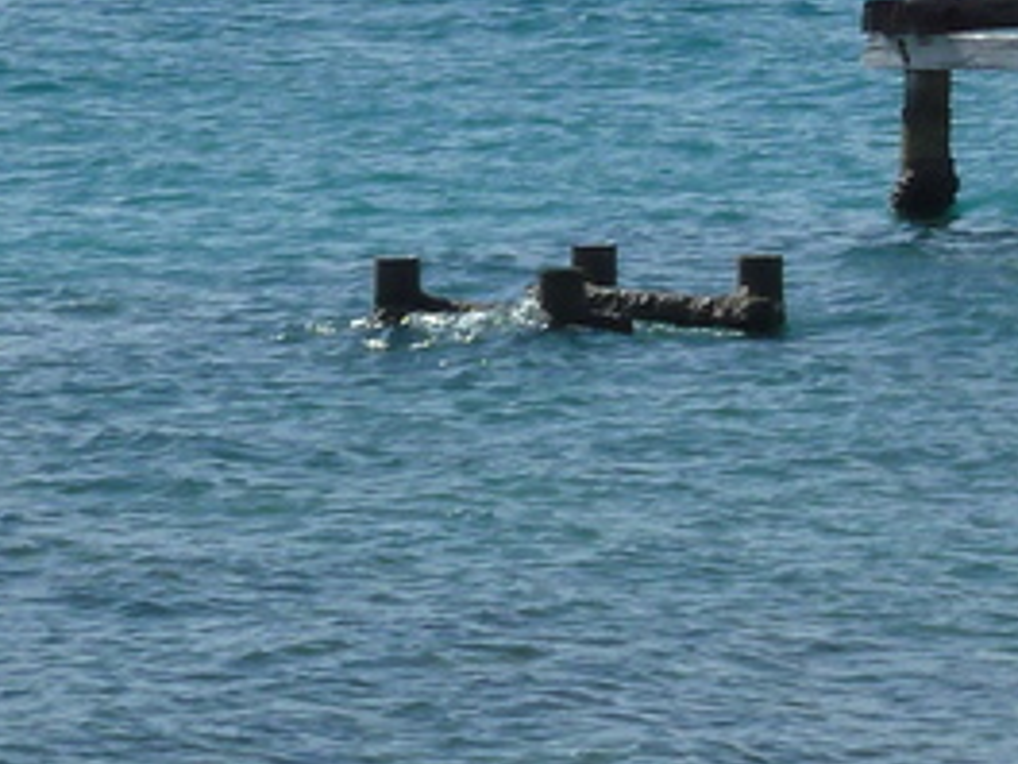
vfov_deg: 3.1
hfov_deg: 4.1
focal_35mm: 473
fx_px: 13910
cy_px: -417
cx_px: 2136
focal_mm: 17
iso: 80
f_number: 5.6
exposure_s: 1/500
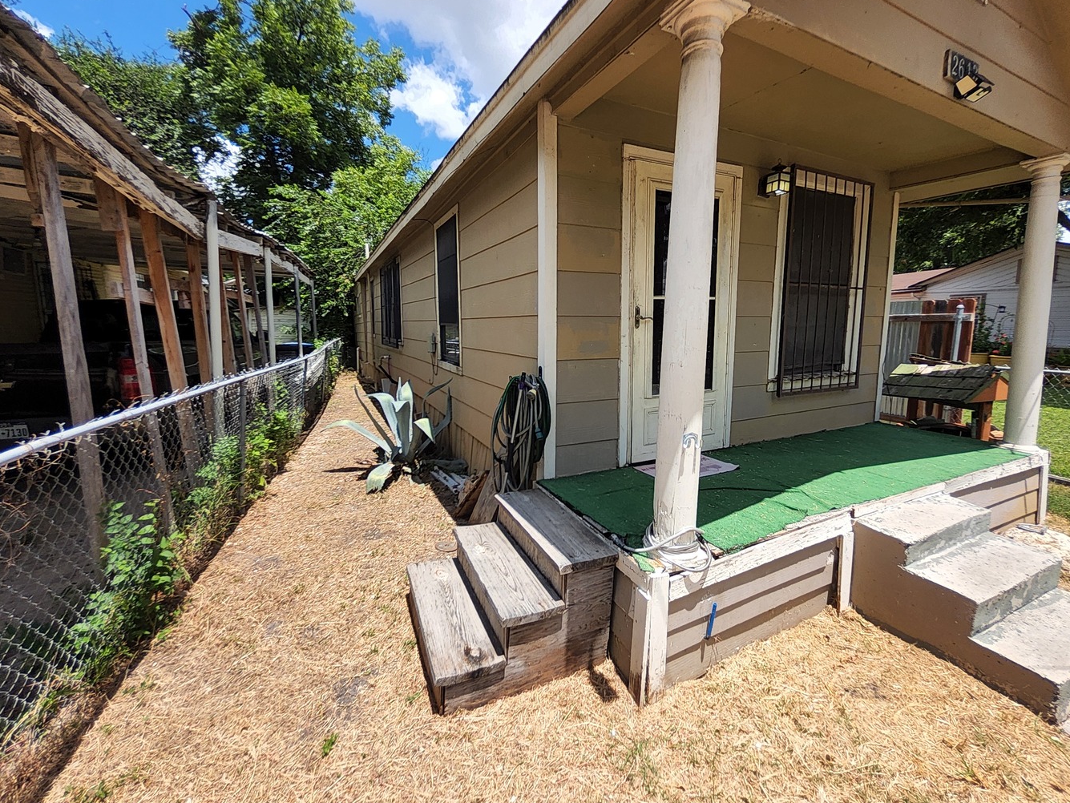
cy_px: 402
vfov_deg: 85.7
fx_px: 433
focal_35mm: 14
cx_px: 549
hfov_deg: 102.0
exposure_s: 1/900
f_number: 2.2
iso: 32
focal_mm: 1.13
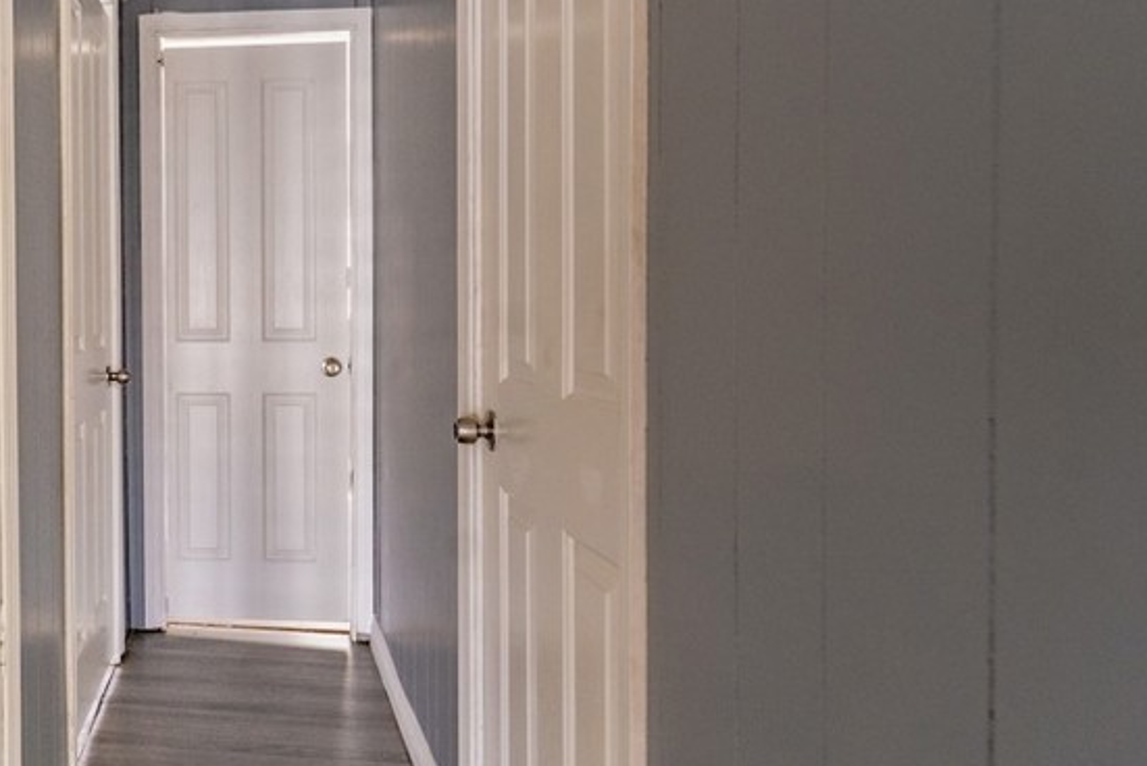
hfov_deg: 61.8
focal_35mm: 26
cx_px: 183
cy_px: 328
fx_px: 829
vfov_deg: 49.4
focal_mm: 14
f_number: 5.6
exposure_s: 1/30
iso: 2000
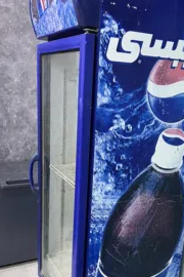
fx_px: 307
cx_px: 102
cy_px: 173
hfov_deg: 33.4
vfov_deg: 48.0
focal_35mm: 40
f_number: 1.5
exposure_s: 1/60
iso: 500
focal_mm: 5.7
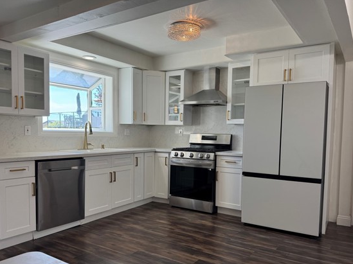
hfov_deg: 63.5
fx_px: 285
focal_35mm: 28
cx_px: 181
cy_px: 152
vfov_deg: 49.5
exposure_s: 1/202
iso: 64
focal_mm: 6.76
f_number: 1.78
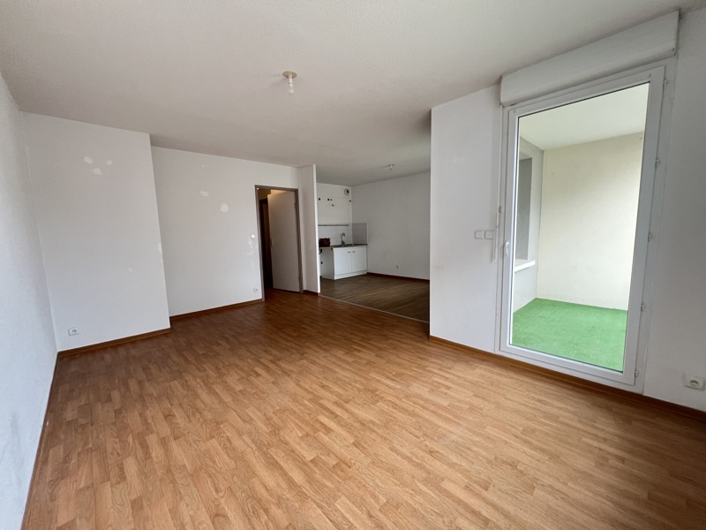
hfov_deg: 106.2
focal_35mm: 13
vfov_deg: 89.9
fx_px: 265
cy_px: 265
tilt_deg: -6.2
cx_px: 353
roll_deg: +1.6
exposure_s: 1/98
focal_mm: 1.57
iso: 250
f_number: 1.8
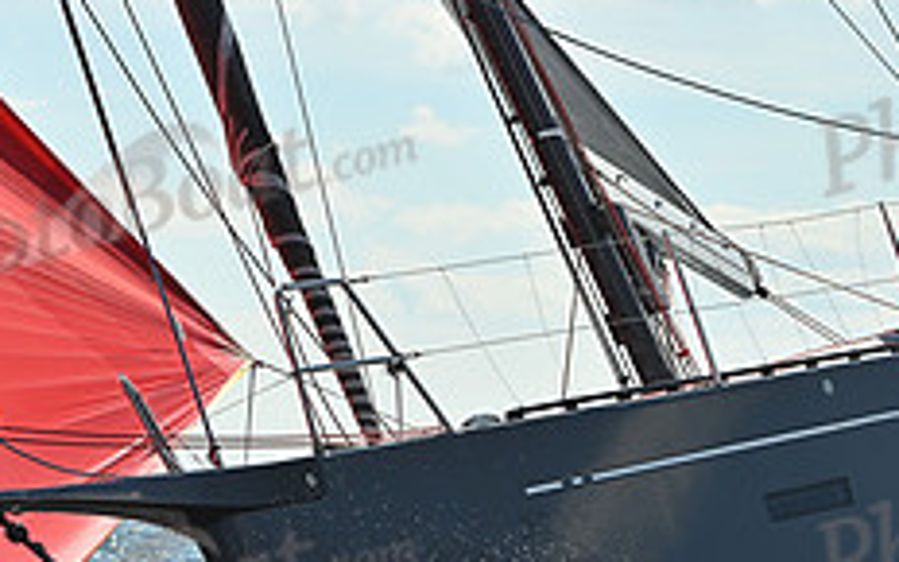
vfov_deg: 5.6
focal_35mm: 234
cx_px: 620
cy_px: 351
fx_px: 5733
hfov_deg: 9.0
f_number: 11
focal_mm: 92
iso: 250
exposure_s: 1/1000
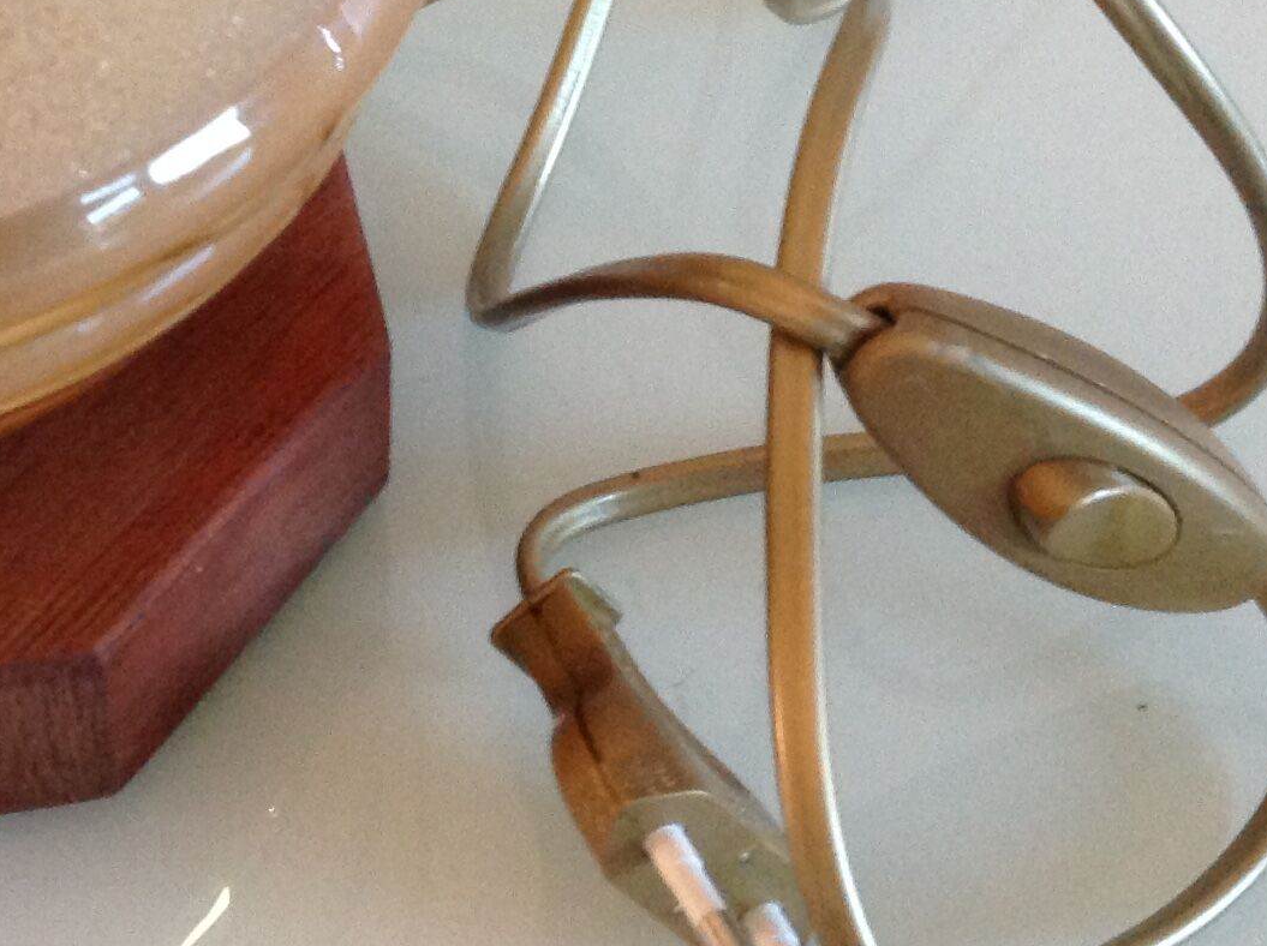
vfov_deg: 16.8
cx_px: 208
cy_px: 34
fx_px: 3143
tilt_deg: -41.7
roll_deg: +2.5
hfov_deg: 22.4
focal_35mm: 86
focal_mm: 4.28
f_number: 2.4
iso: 250
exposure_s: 1/15
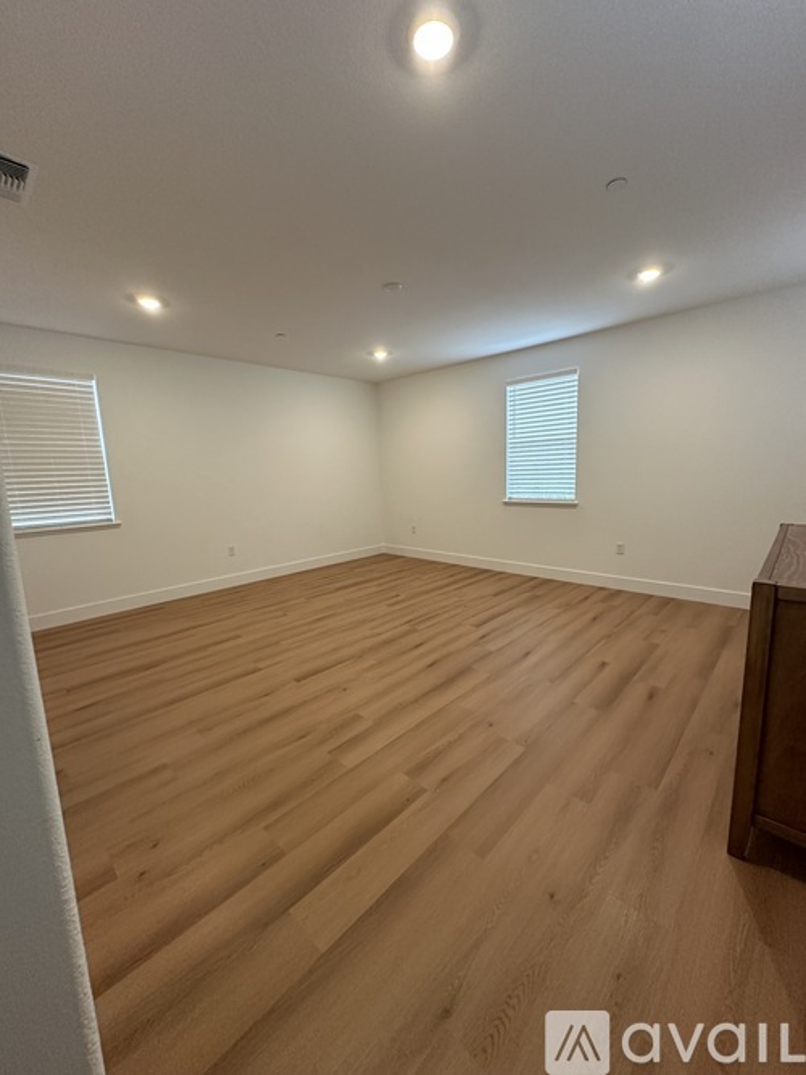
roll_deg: +2.0
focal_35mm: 14
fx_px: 435
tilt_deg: -9.5
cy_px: 538
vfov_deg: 102.1
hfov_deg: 85.7
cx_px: 403
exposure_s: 1/120
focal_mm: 2.22
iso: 250
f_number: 2.2
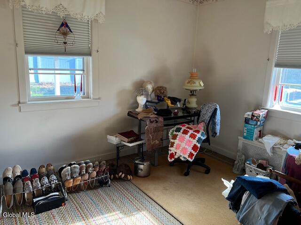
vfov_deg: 53.1
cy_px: 112
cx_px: 150
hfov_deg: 67.3
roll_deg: +0.9
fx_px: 226
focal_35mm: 26
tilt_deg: -9.3
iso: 80
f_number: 1.5
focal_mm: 5.7
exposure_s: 1/121
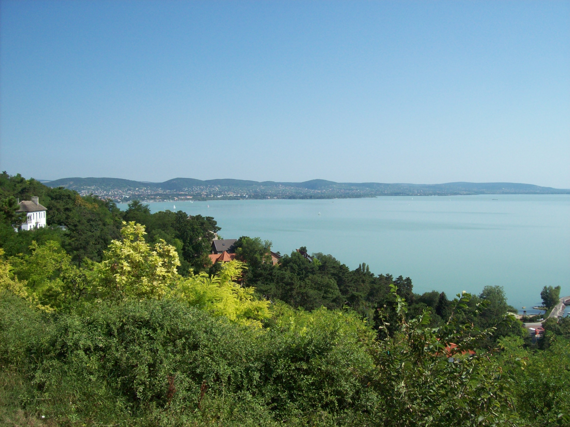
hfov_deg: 51.4
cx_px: 285
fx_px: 593
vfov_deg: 39.6
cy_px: 214
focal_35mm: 36
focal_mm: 6
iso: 80
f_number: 4.8
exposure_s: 1/631
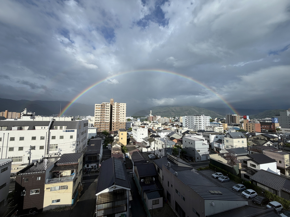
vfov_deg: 85.7
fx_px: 117
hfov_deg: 102.1
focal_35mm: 14
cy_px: 108
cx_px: 145
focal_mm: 2.22
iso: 20
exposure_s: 1/789
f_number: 2.2
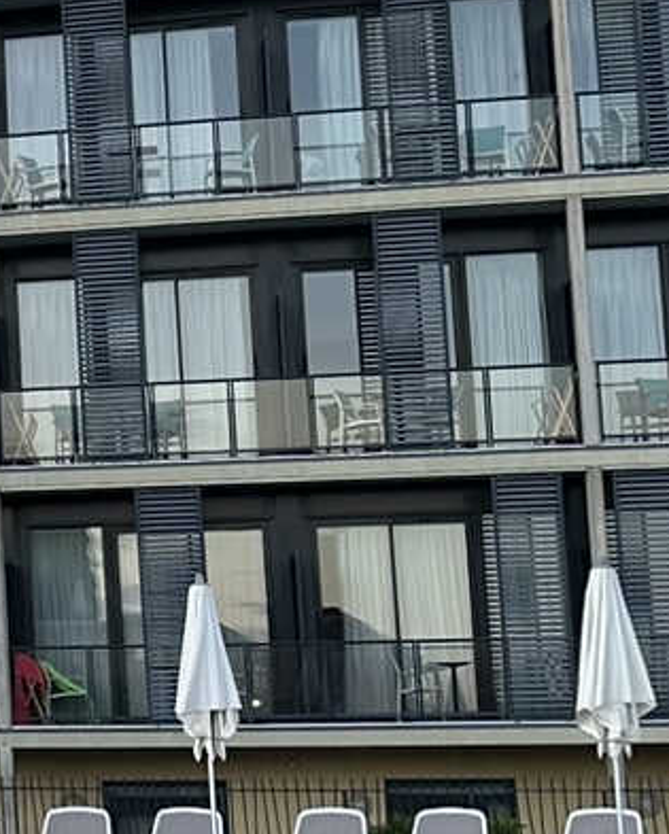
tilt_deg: +6.4
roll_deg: +0.0
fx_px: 3016
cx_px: -879
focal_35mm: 122
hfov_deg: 10.9
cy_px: 363
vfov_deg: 15.8
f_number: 1.78
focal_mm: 6.86
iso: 64
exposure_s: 1/121
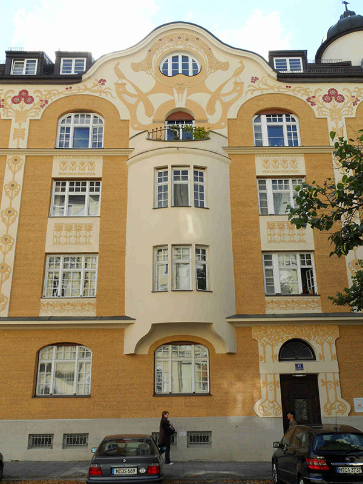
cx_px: 182
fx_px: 447
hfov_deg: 44.2
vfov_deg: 56.8
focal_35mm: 32
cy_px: 242
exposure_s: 1/350
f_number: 5
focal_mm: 5.3
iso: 80
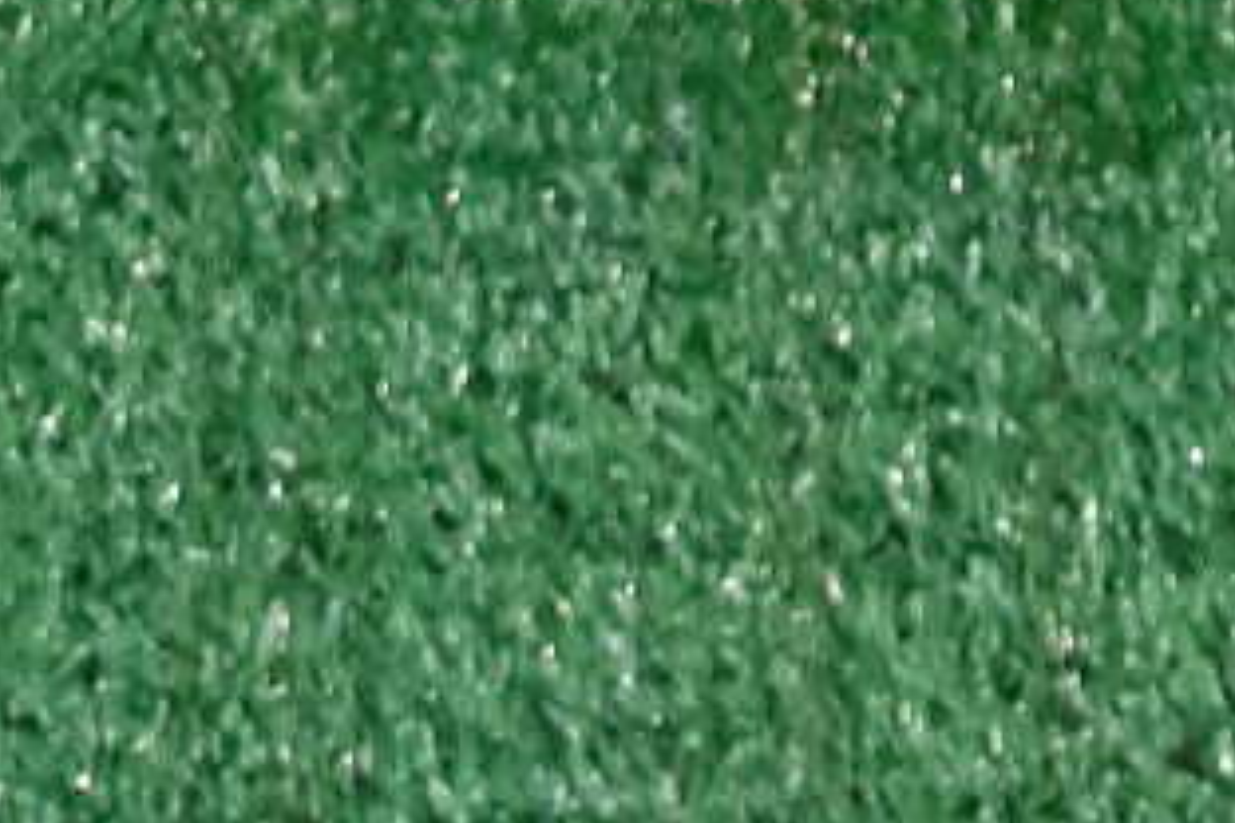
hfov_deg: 16.1
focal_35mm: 125
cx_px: 1172
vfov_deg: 8.6
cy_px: -1832
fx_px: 4288
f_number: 1.7
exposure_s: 1/50
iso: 129
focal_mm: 3.93
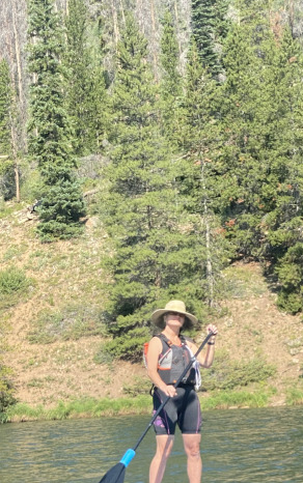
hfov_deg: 10.8
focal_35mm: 121
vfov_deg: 17.1
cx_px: 183
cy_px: 385
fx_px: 1596
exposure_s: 1/470
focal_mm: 6
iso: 20
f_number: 2
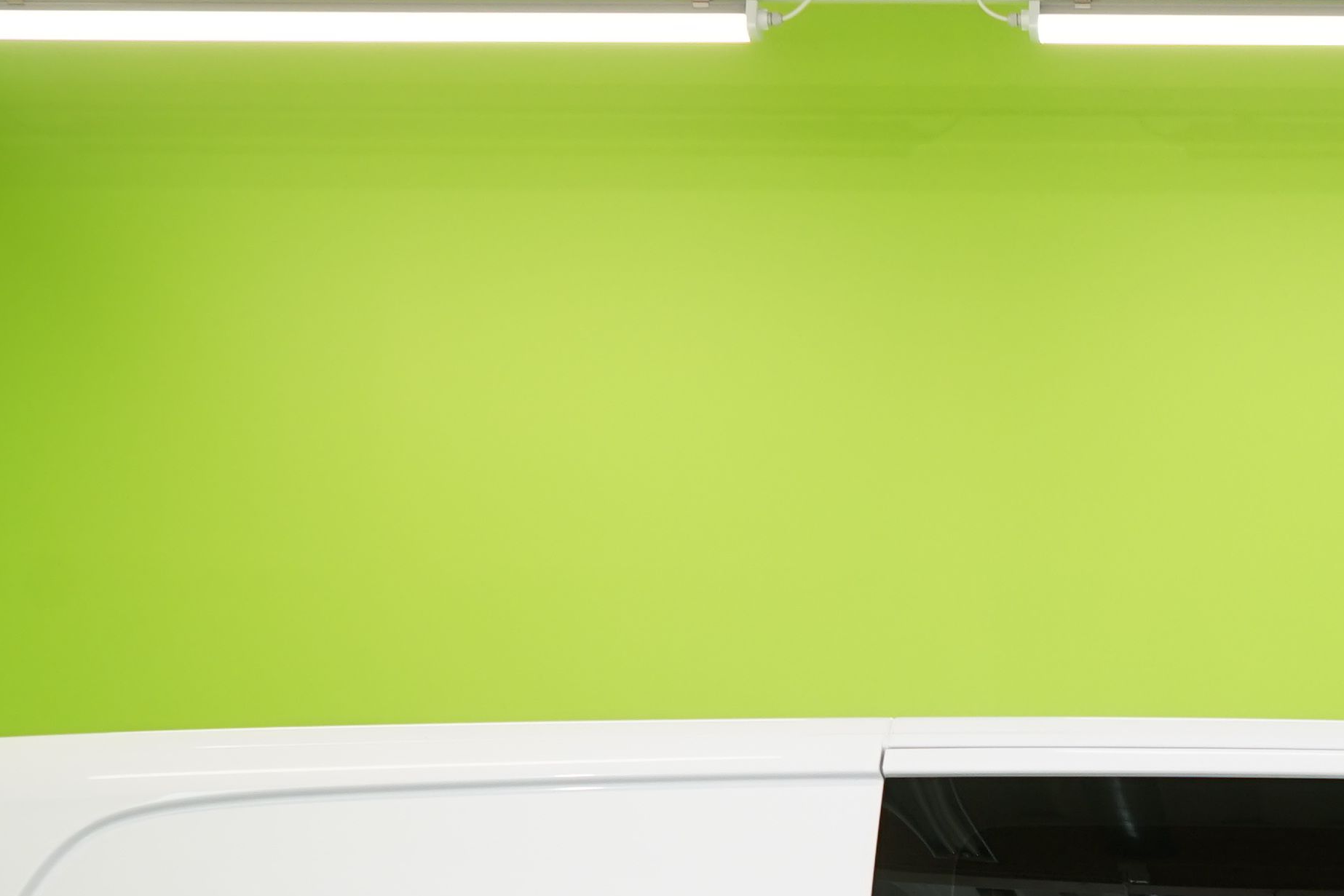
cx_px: 1448
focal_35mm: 104
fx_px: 3883
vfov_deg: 12.5
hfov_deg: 18.9
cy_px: 1332
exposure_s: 1/40
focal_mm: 32
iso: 400
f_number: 6.3
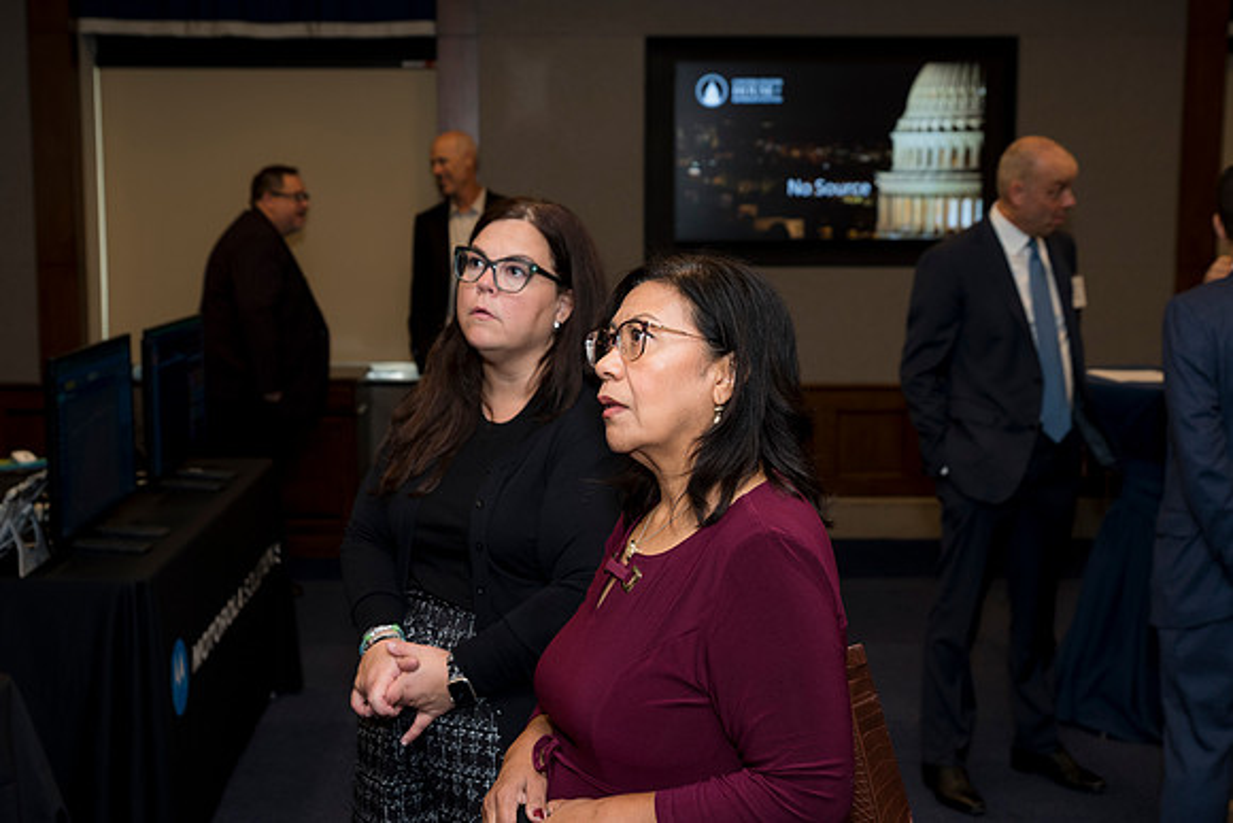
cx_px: 616
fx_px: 1713
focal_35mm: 50
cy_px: 412
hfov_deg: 39.6
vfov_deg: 27.0
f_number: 5
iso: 800
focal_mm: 50
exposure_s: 1/125
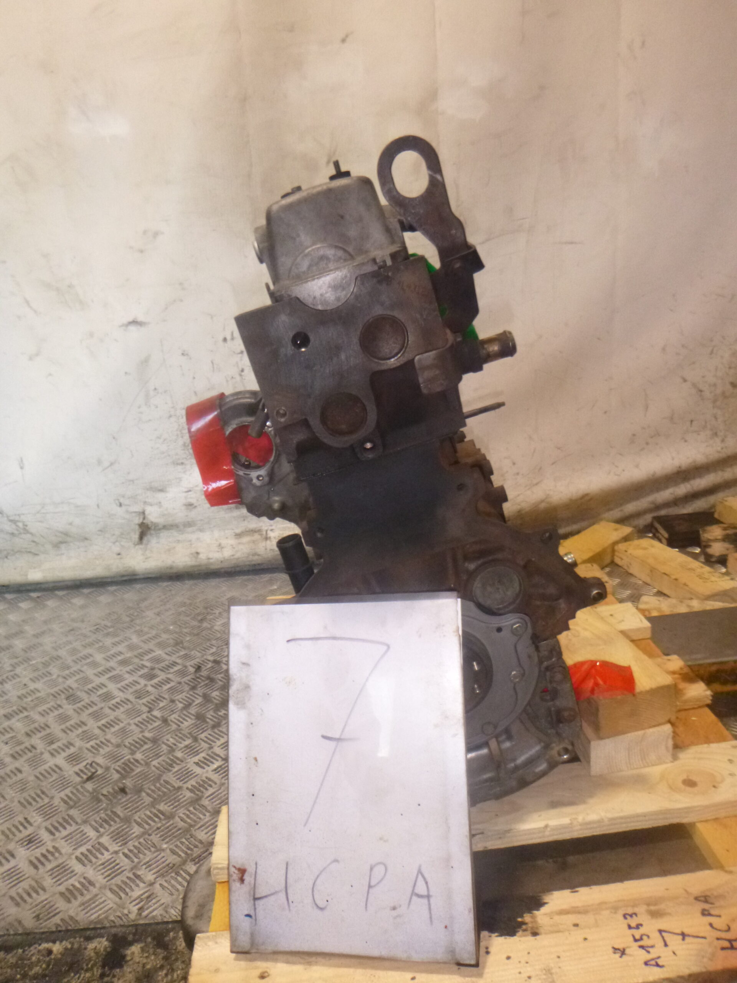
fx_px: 710
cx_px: 368
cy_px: 492
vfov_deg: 69.4
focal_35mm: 25
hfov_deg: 54.9
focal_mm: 4.5
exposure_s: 1/60
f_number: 3.9
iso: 400
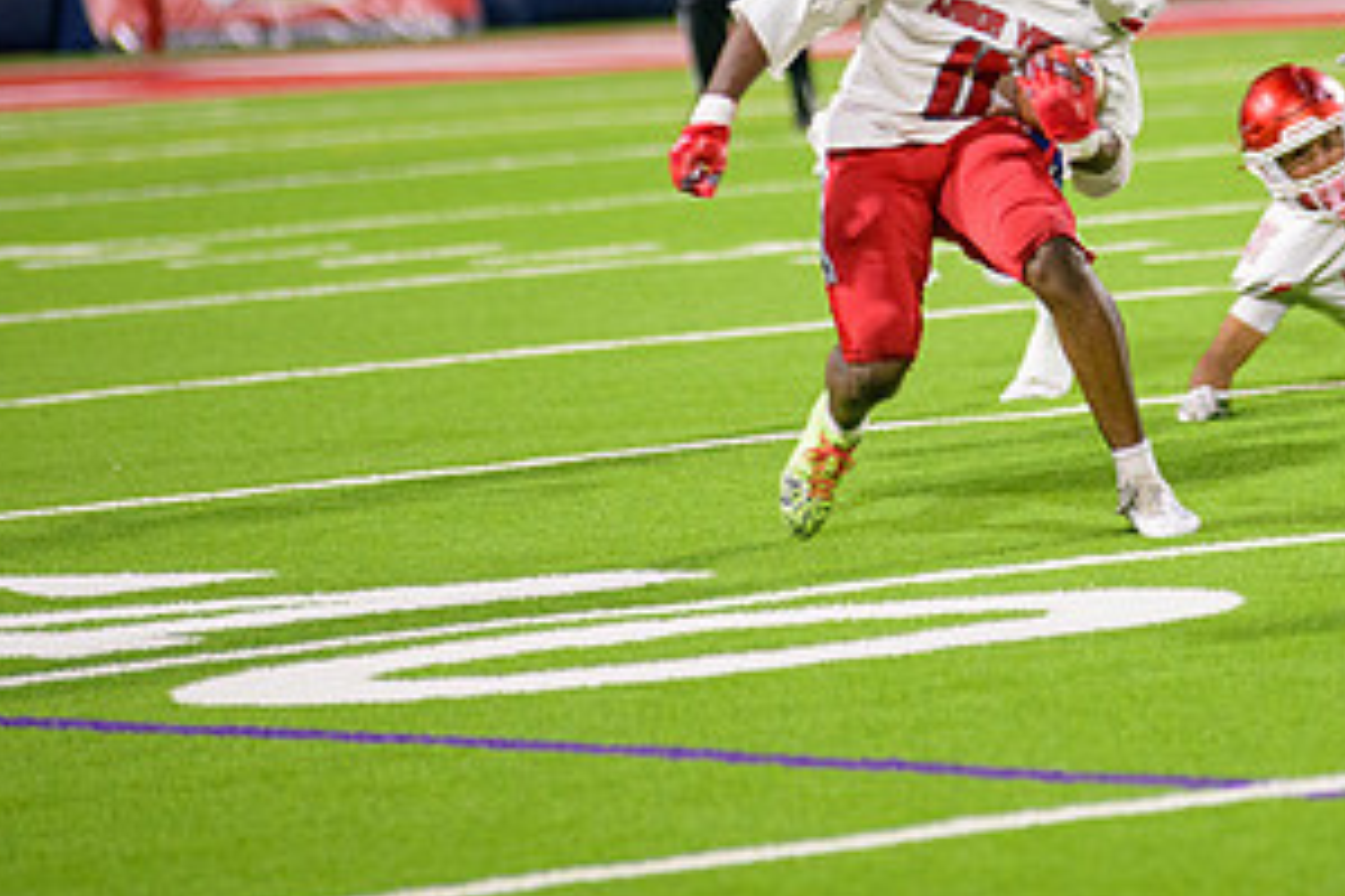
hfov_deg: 5.3
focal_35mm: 387
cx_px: 1049
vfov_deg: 3.5
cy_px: 56
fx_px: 14458
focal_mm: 200
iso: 2000
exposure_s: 1/320
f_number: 2.8
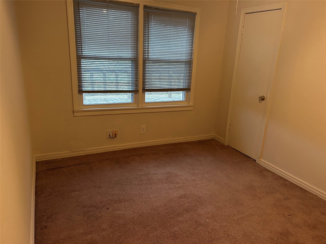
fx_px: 245
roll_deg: -2.3
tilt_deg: -16.3
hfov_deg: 67.3
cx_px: 163
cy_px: 122
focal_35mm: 26
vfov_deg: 53.1
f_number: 1.5
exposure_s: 1/60
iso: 320
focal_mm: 5.7
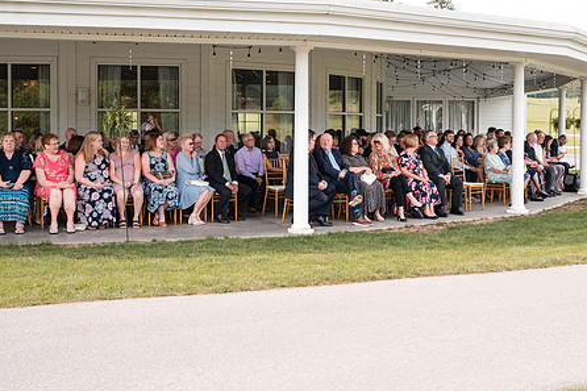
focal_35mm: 50
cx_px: 357
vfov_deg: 26.9
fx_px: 815
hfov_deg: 39.4
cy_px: 150
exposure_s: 1/160
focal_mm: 35
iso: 80
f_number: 4.5
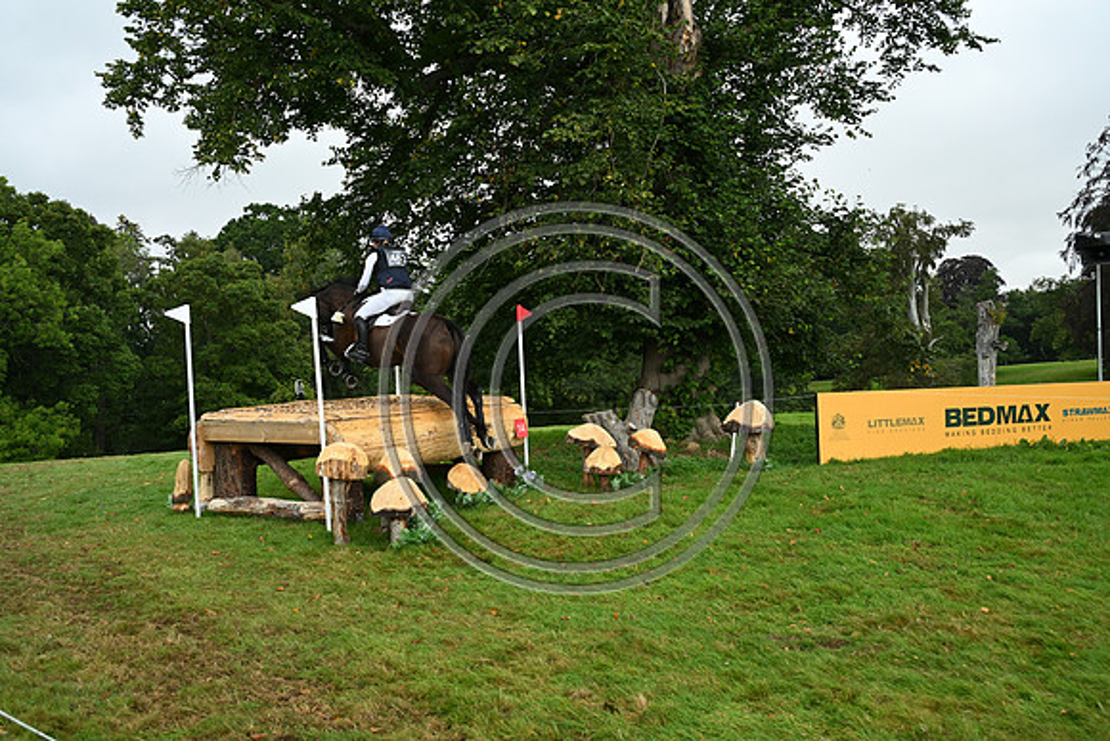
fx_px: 956
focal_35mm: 31
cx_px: 555
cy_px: 370
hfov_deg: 60.3
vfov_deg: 42.3
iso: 1400
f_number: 4.5
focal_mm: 31
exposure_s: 1/1250
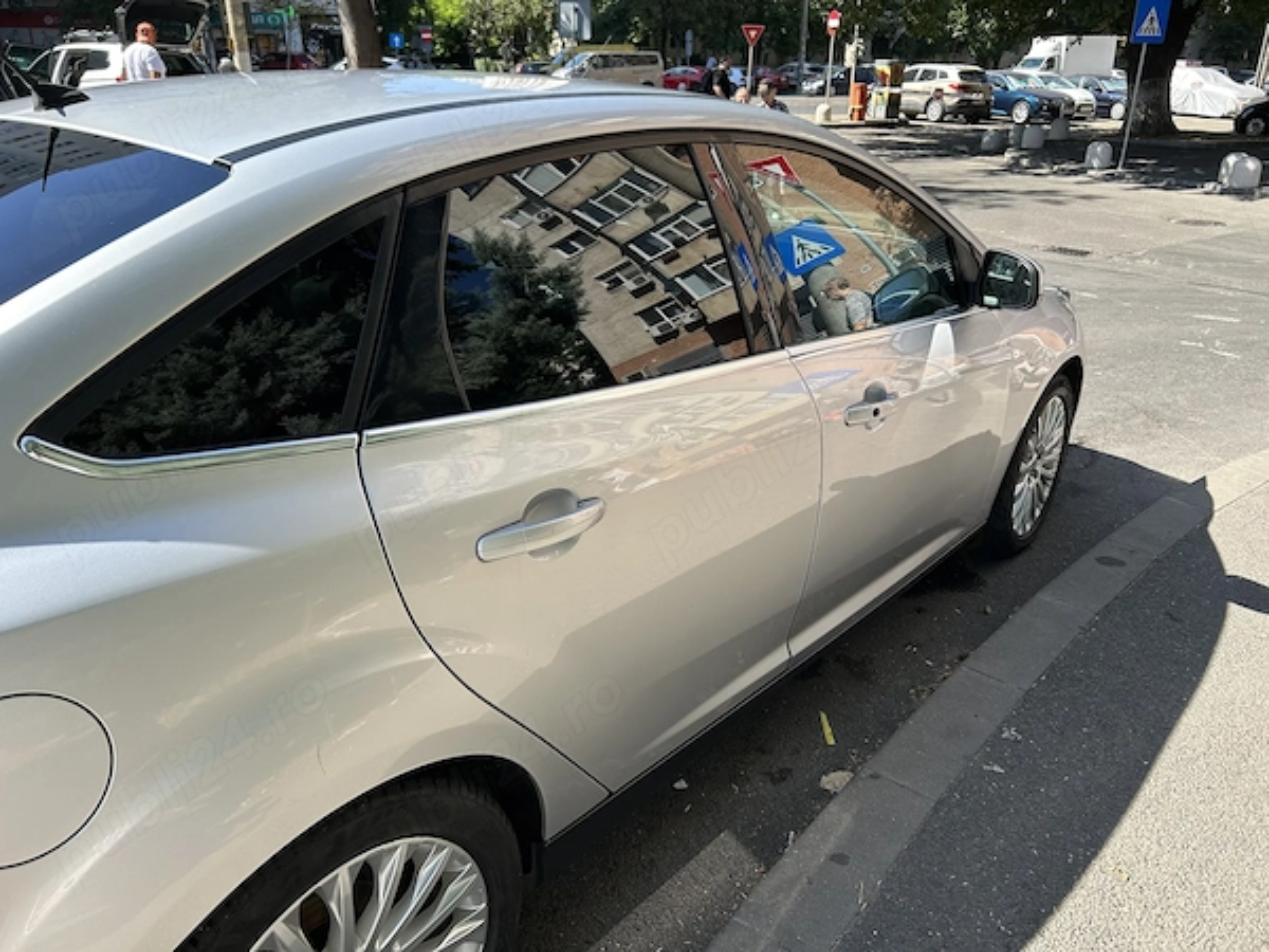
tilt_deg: -23.0
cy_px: 476
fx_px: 953
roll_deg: -0.8
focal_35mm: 26
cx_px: 634
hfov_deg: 67.3
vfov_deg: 53.1
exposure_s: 1/1124
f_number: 1.5
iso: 50
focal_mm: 5.7
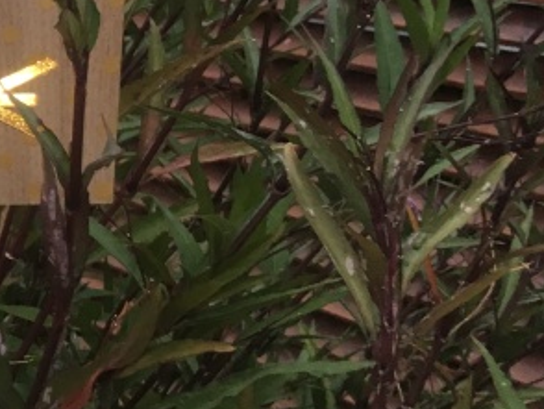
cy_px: 74
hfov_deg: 16.6
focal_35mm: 101
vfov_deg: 14.6
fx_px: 1589
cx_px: -392
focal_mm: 4.15
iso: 40
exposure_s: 1/33
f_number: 2.2
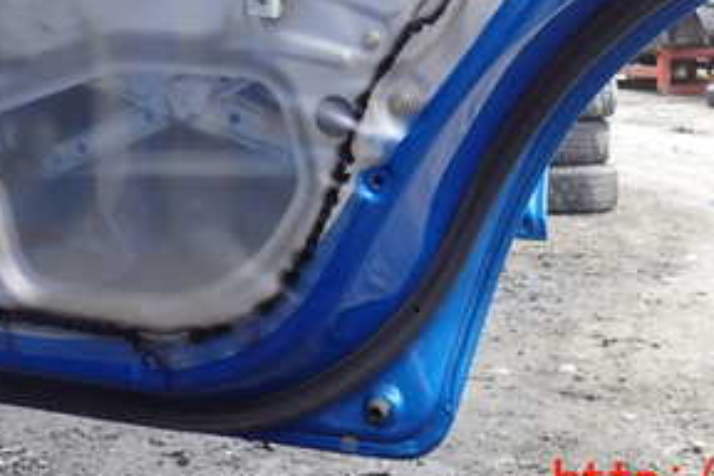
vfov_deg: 20.0
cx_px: 369
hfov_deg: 31.0
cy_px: -42
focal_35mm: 65
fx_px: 1289
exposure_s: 1/125
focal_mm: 5.4
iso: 200
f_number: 2.3
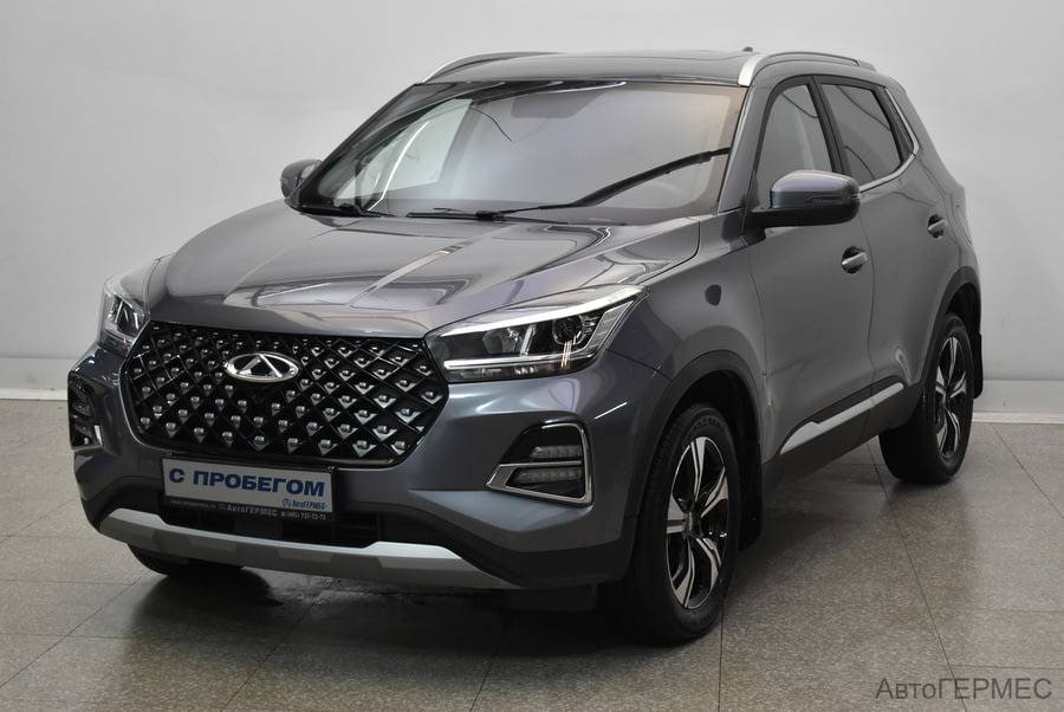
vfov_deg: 20.2
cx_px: 532
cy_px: 356
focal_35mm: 68
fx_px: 1997
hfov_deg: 29.8
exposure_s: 1/80
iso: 1250
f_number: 5
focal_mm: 45
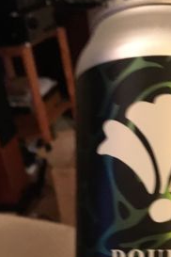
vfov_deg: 32.2
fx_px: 420
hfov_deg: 22.4
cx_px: 154
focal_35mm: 59
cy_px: 233
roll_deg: +4.4
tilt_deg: -34.3
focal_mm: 4.15
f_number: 2.2
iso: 320
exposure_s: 1/17
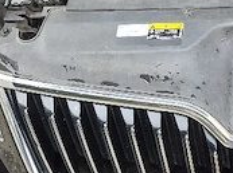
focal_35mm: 80
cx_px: 259
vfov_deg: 16.9
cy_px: -76
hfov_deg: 23.0
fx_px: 537
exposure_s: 1/182
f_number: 1.8
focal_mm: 5.4
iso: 40
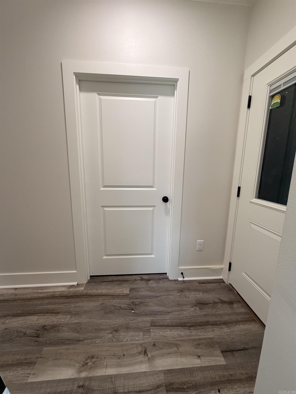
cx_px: 148
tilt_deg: -9.0
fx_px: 160
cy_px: 197
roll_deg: -1.6
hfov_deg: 85.7
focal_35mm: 14
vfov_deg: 102.1
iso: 200
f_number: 2.2
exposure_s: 1/120
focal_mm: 2.22
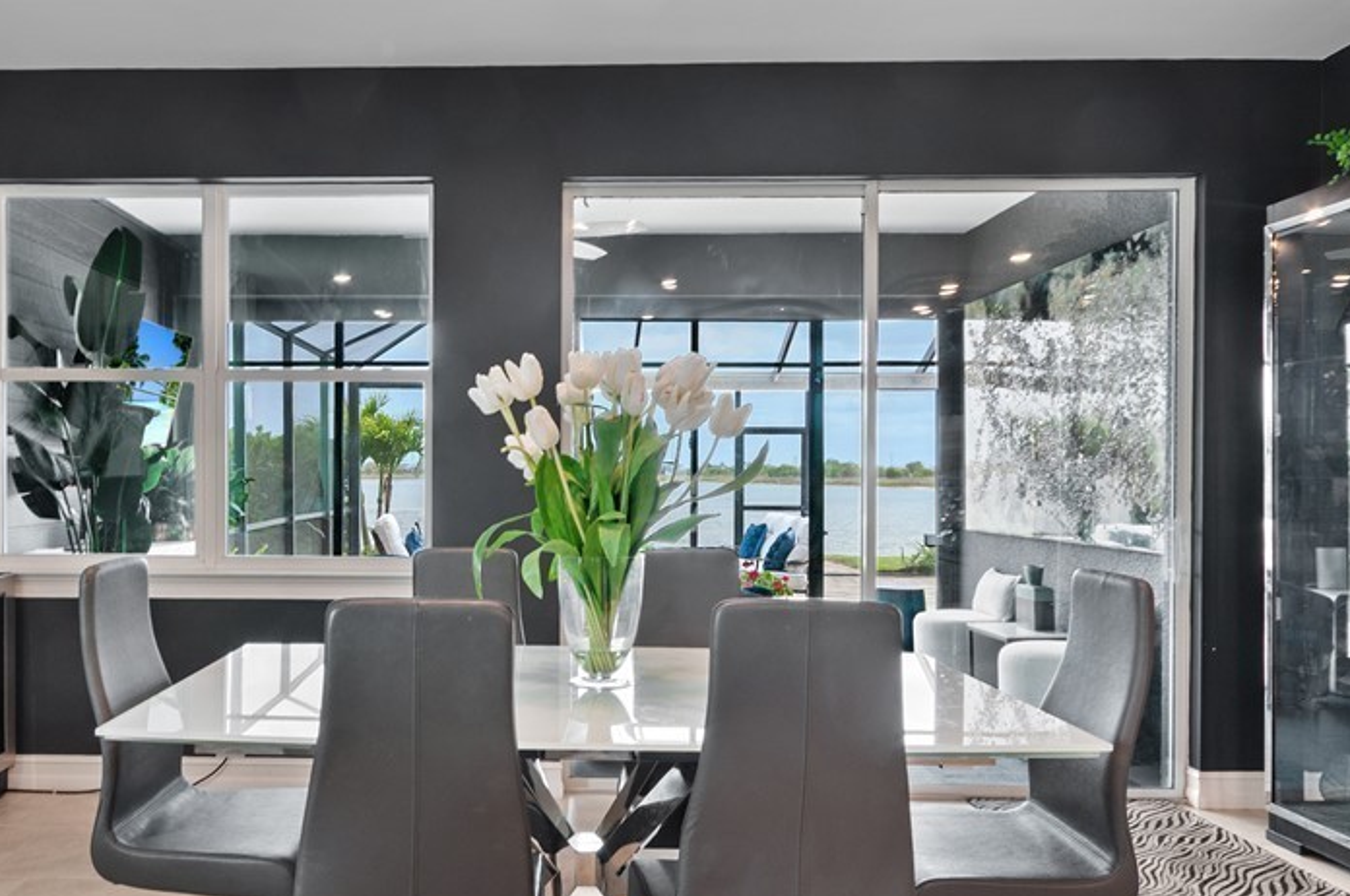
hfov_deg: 69.0
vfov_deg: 49.8
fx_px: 965
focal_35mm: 26
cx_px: 520
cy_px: 477
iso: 200
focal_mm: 11
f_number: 8
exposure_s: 1/1.25
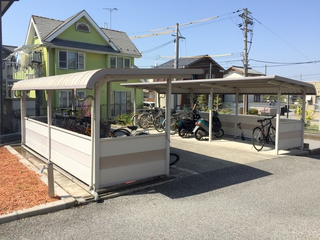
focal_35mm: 29
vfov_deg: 48.2
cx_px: 160
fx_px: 268
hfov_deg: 61.7
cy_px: 120
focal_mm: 4.15
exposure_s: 1/1883
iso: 32
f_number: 2.2
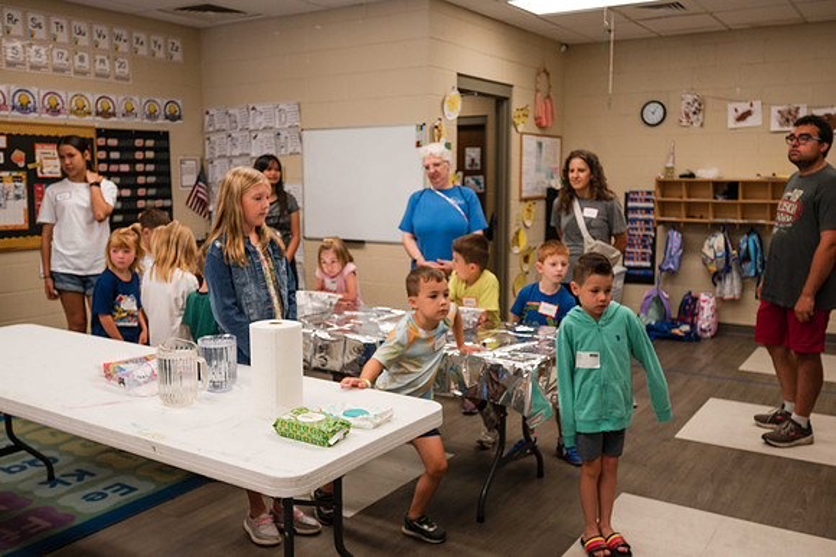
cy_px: 270
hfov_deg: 58.7
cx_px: 418
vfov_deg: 41.1
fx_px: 743
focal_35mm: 32
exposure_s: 1/125
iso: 560
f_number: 4
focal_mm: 30
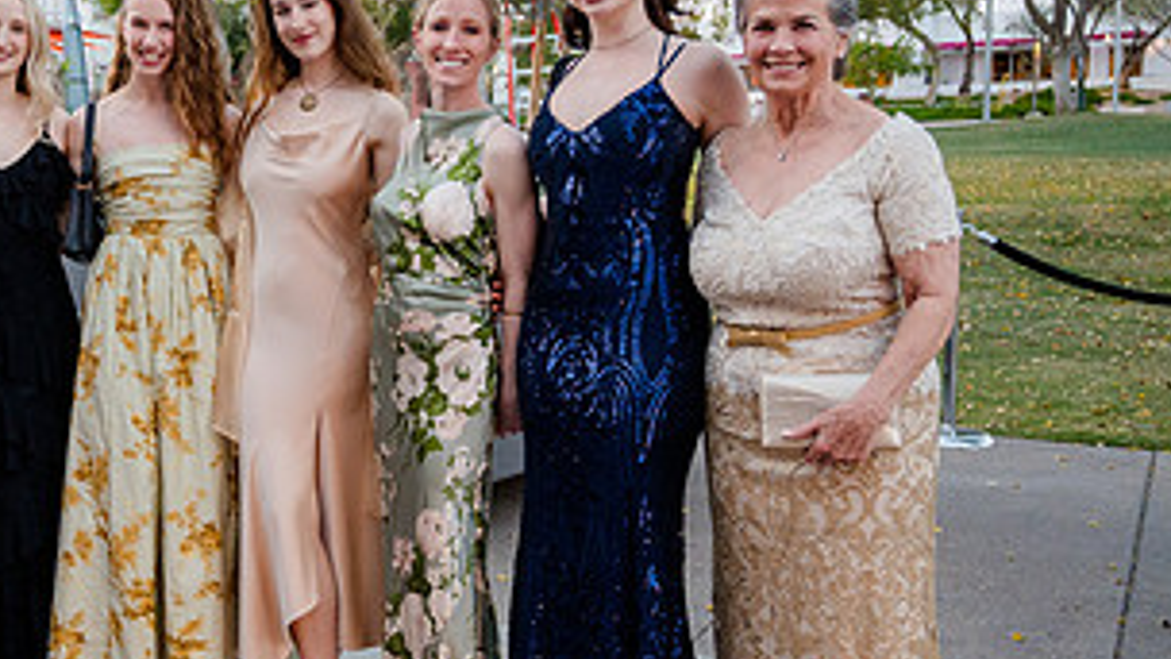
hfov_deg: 40.0
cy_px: 289
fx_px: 1490
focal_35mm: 48
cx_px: 135
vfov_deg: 24.9
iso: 1600
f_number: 4
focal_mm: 24
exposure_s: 1/100
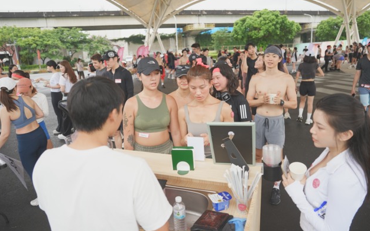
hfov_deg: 72.6
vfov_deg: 49.3
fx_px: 252
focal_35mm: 25
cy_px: 114
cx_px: 183
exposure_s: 1/400
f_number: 2.8
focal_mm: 24
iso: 250
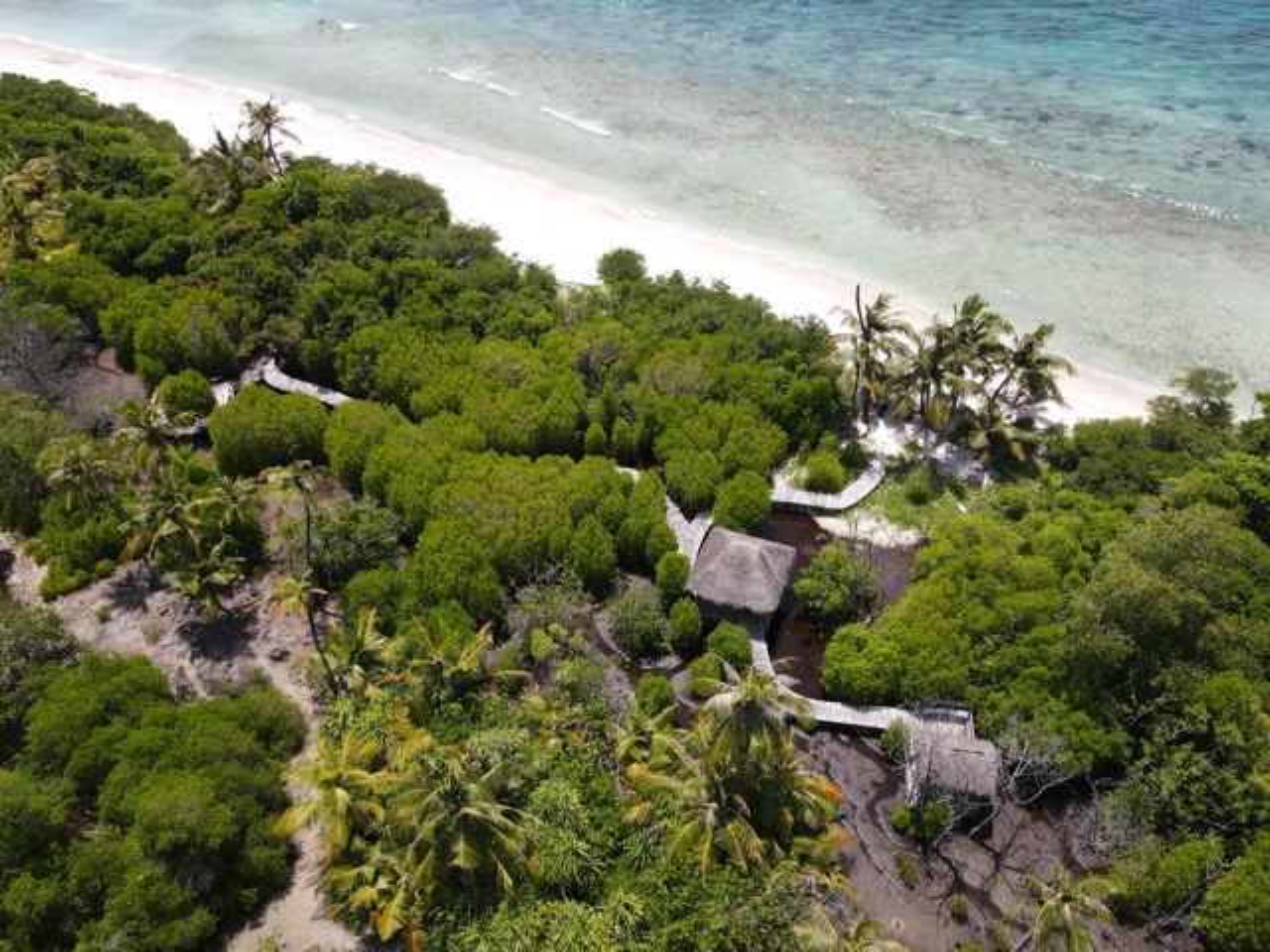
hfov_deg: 71.6
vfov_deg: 56.8
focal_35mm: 24
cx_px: 635
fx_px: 881
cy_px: 476
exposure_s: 1/640
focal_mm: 4.5
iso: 100
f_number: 2.8
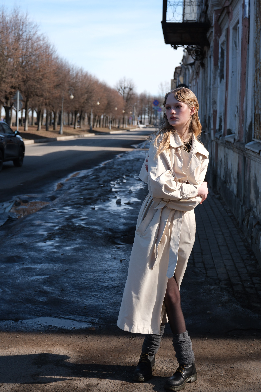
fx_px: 576
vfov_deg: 37.5
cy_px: 196
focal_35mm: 53
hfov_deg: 25.5
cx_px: 130
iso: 200
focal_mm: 35.3
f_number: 3.9
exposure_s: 1/900
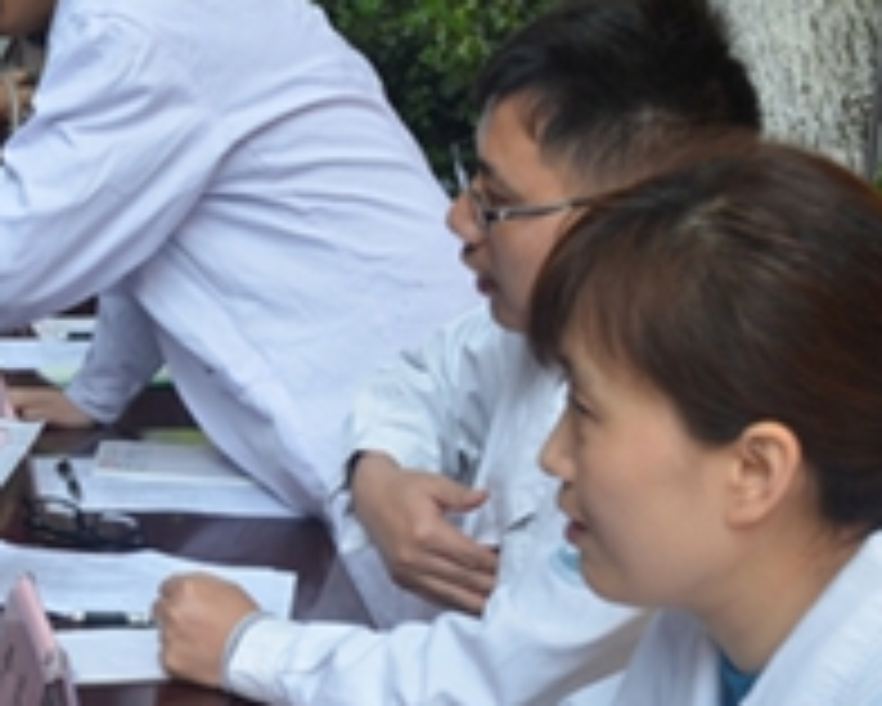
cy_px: 600
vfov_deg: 17.7
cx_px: 9
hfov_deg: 21.5
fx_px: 2246
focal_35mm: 86
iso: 200
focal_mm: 24
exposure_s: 1/200
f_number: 7.1
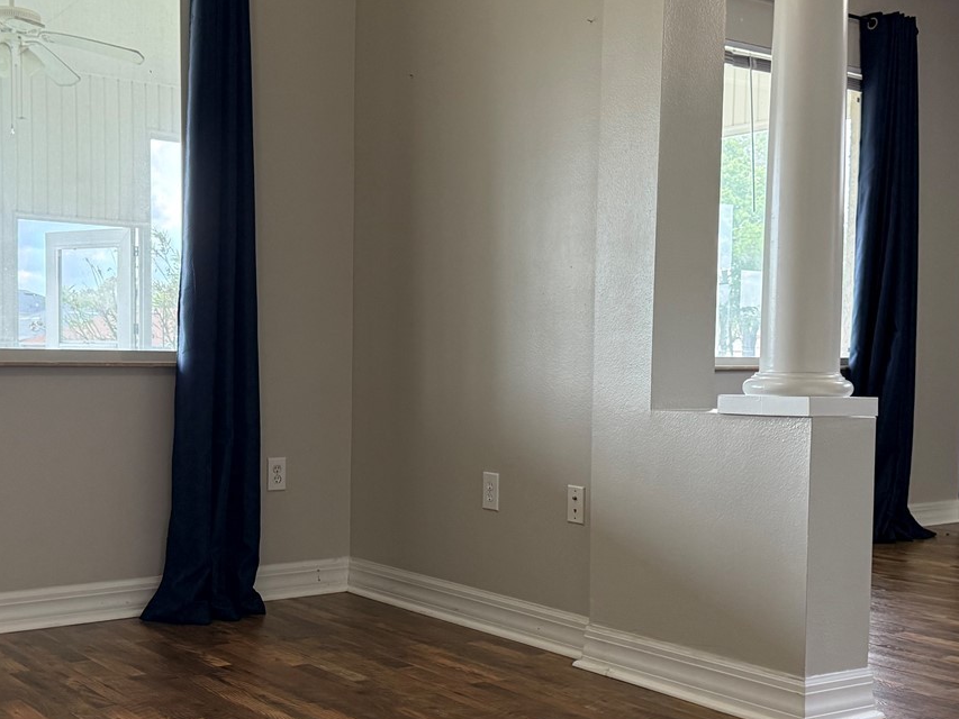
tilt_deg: -1.6
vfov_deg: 32.2
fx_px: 1247
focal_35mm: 45
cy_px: 402
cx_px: 374
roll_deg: -0.5
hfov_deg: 41.8
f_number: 1.78
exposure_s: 1/120
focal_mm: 6.76
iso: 320
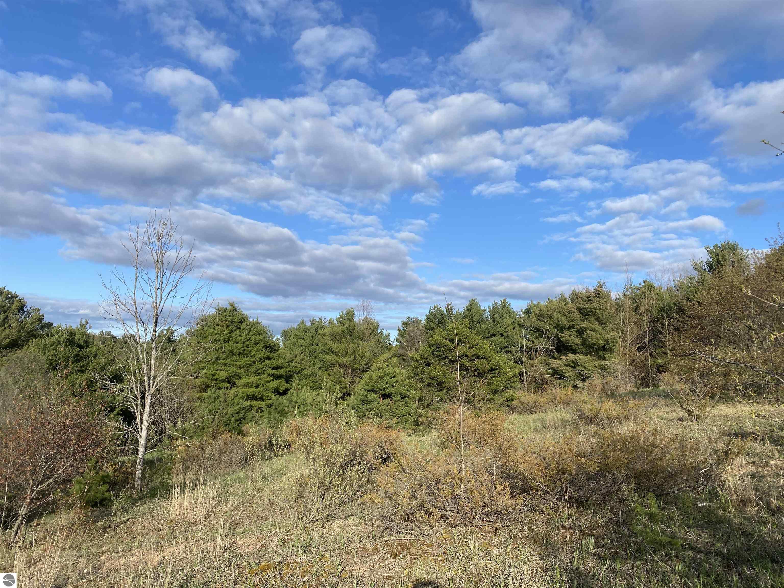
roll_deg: -1.8
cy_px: 294
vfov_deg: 53.1
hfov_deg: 67.3
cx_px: 392
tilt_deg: +5.8
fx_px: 589
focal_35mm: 26
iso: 32
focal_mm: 4.25
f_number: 1.8
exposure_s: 1/2625
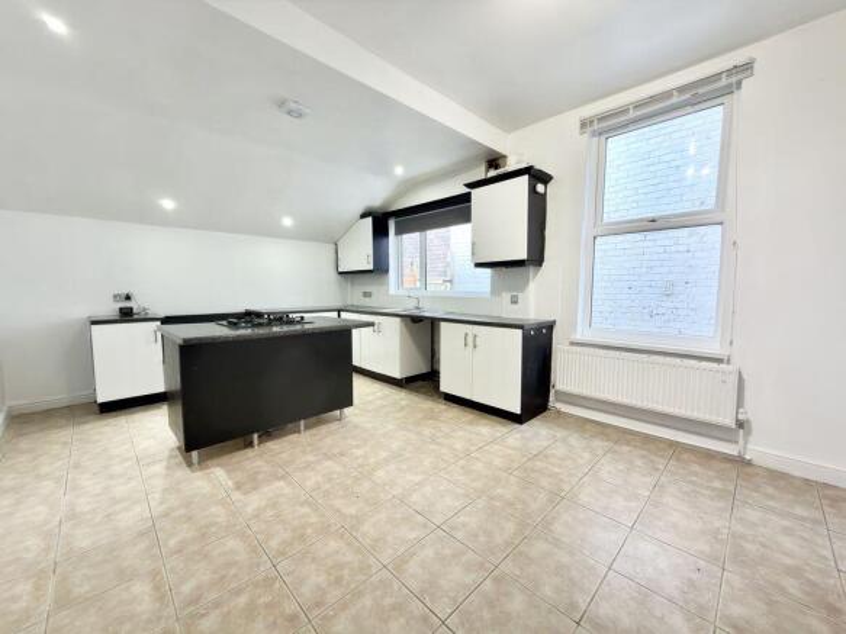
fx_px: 342
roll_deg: +0.2
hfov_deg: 102.1
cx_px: 423
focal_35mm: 14
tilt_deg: -5.3
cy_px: 317
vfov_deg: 85.7
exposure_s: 1/25
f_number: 2.2
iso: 64
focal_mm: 2.22
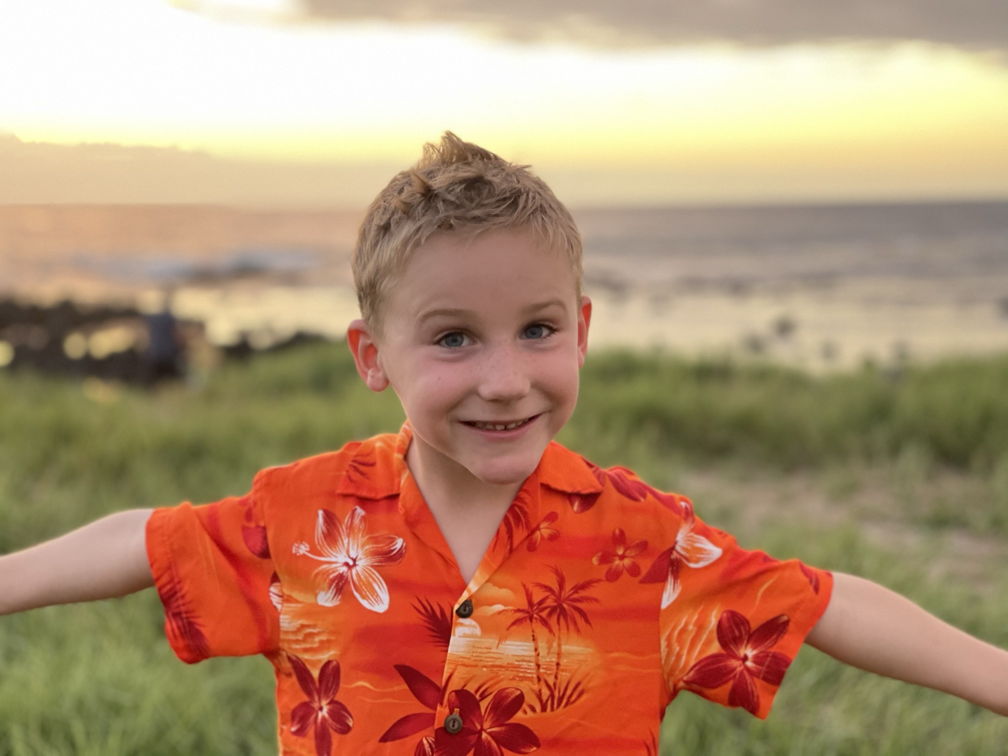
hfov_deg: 30.3
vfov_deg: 22.9
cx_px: 504
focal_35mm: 64
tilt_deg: -3.8
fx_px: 1864
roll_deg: -0.7
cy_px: 378
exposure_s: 1/72
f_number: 2.2
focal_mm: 7.5
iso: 250
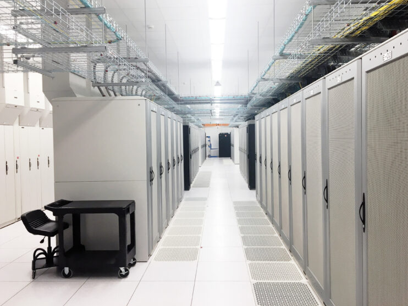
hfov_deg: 59.9
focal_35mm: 30
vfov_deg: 46.8
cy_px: 148
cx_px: 202
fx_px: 354
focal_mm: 4.15
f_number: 2.2
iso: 32
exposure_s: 1/40
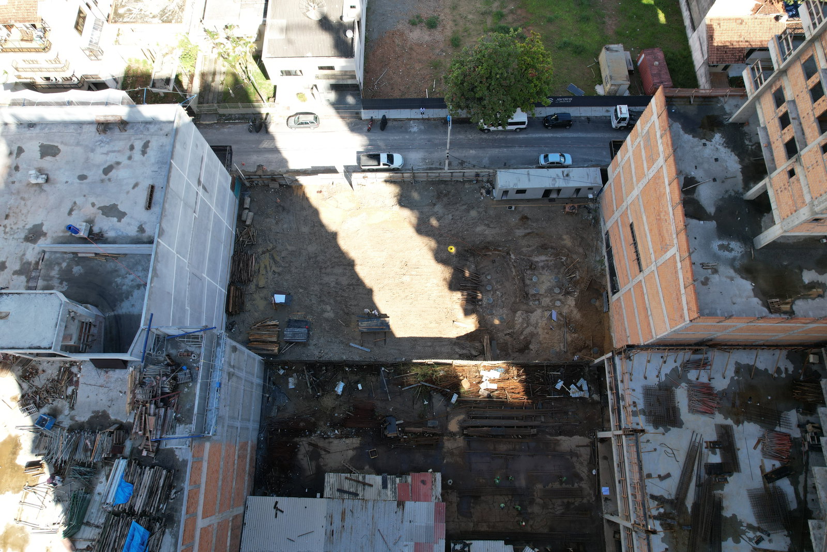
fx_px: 505
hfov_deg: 78.6
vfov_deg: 57.2
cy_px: 276
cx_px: 414
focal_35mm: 22
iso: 100
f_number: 2.8
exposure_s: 1/400
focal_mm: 8.38
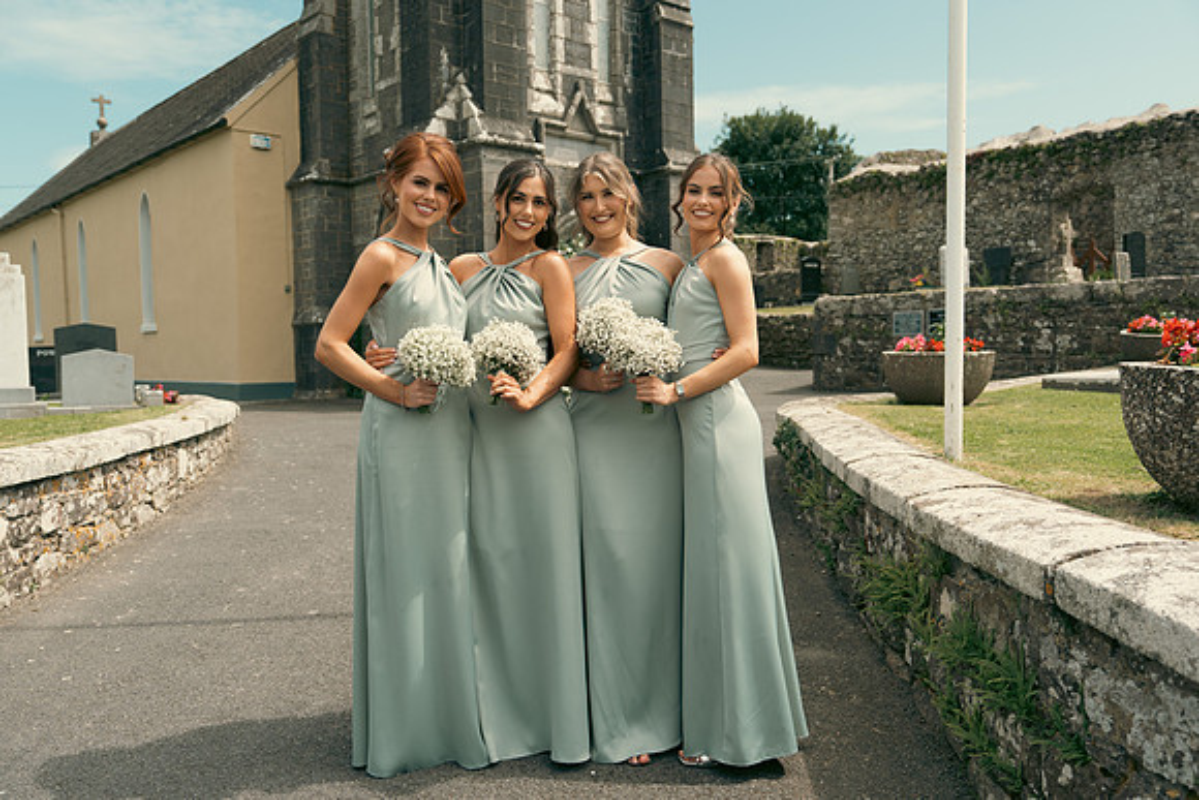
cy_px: 400
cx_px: 600
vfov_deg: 43.6
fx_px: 999
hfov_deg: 61.9
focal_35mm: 30
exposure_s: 1/1000
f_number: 3.5
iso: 125
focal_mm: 30
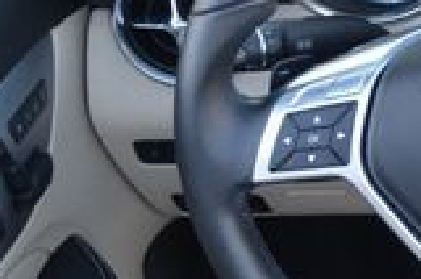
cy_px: 132
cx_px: 766
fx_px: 1401
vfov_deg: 11.4
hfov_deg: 14.8
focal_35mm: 120
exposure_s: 1/100
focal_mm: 20
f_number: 5
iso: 400
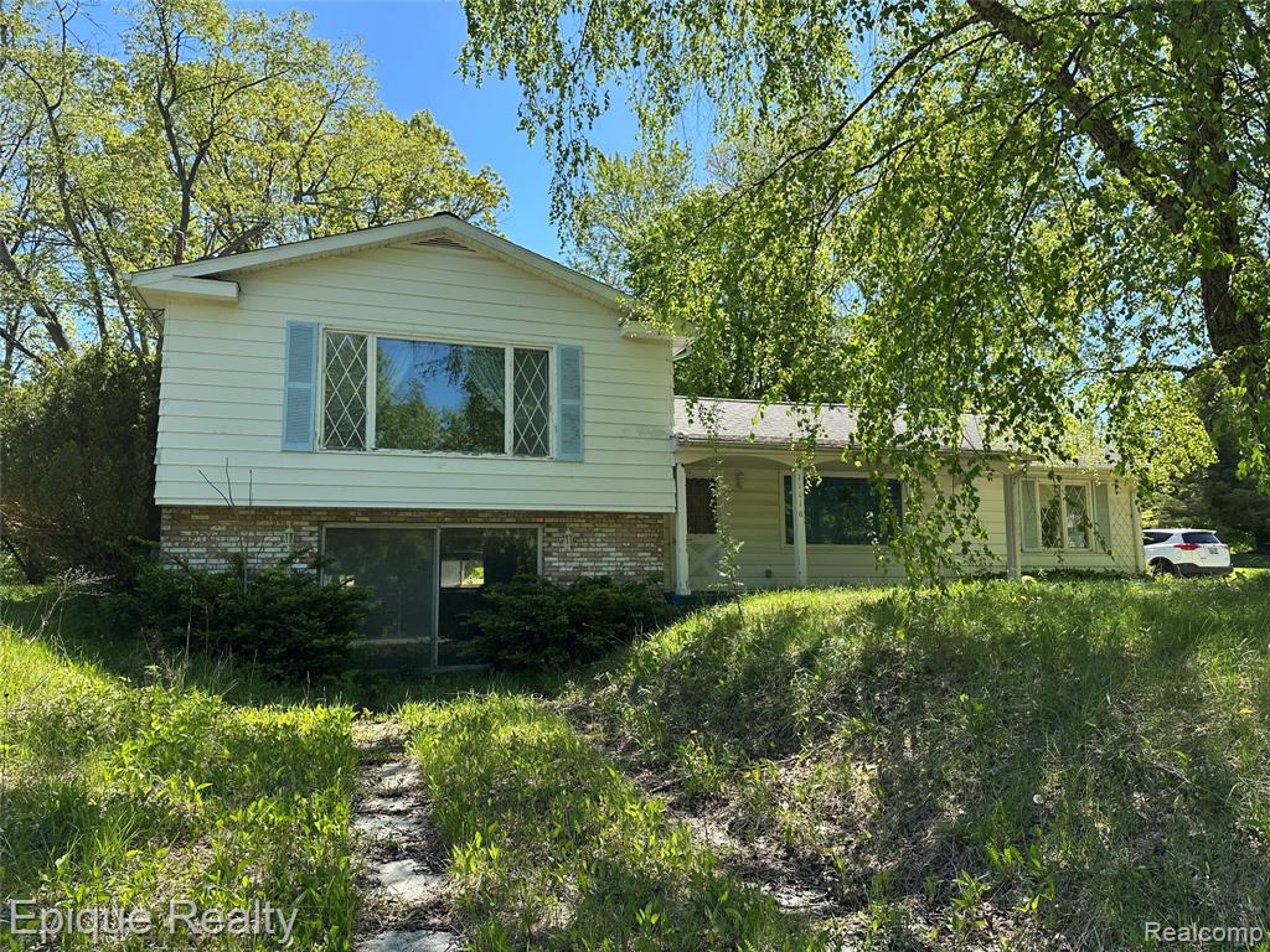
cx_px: 635
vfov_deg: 56.8
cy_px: 476
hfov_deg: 71.6
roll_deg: +0.7
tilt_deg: +7.0
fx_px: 881
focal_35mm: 24
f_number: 1.78
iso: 80
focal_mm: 6.86
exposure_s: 1/1412
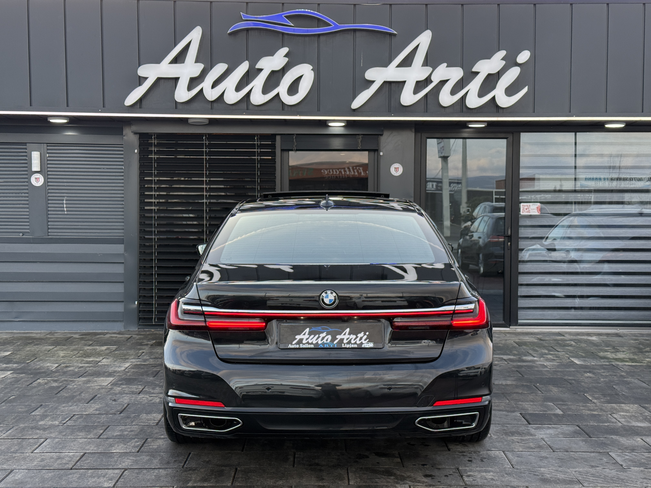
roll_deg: -0.3
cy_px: 244
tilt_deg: -1.5
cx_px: 326
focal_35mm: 48
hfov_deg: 39.7
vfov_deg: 30.3
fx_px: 903
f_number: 1.78
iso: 64
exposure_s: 1/262
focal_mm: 6.76
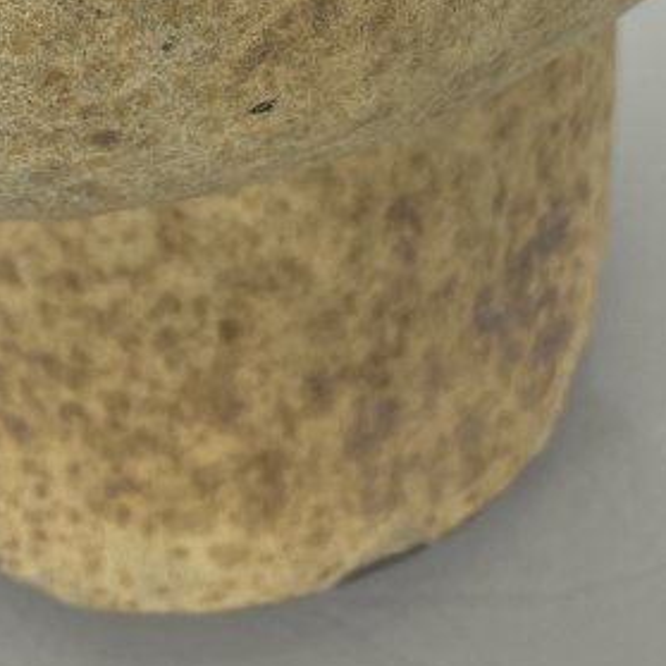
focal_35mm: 99
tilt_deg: -39.6
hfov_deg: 17.5
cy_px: -408
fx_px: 2155
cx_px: 189
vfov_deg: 15.8
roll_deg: +2.8
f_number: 1.6
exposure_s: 1/100
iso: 32
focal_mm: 4.2
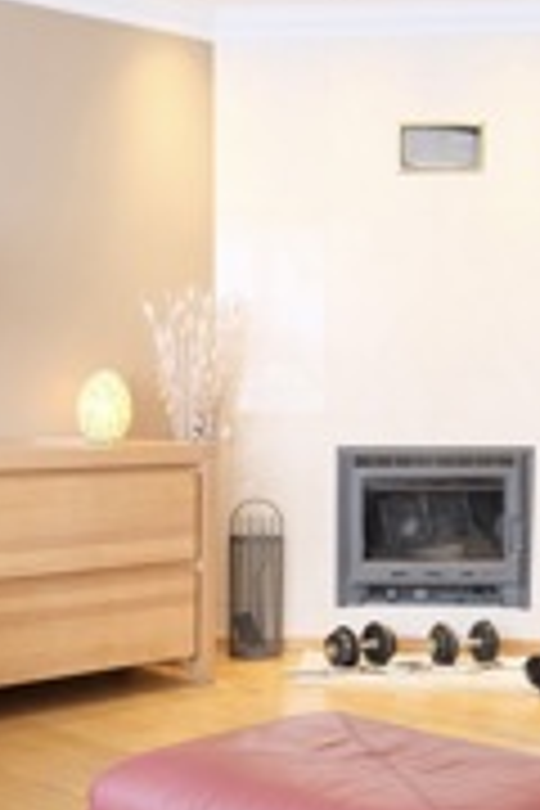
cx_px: 216
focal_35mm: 60
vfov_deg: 33.1
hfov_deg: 22.6
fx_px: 1350
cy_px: 540
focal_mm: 10
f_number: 4
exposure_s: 1/30
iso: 1250
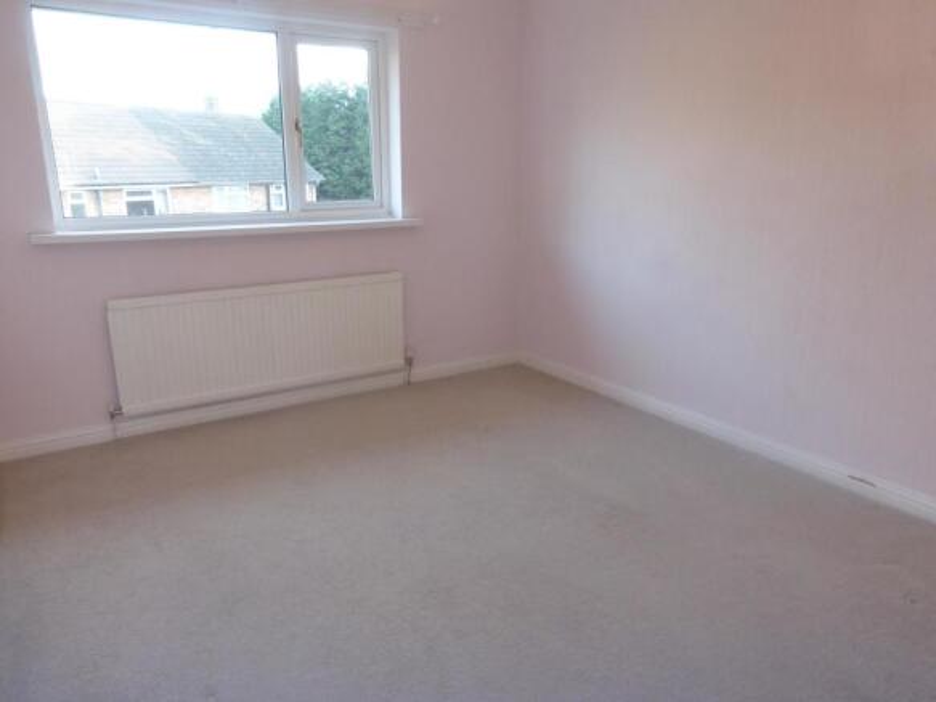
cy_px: 351
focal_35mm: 25
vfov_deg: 54.9
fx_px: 676
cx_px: 468
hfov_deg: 69.4
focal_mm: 4.3
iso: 320
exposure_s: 1/60
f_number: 3.3
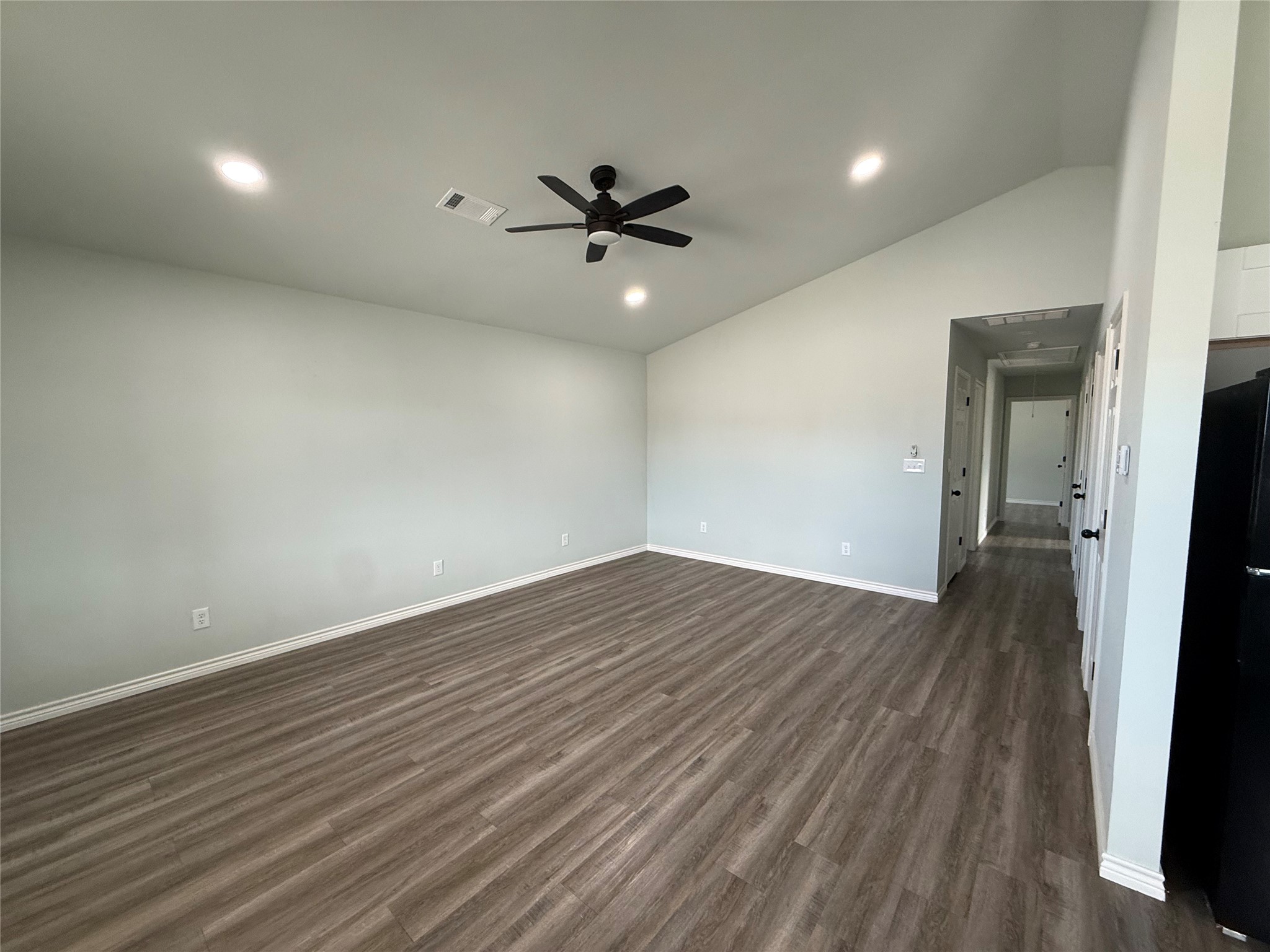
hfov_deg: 102.1
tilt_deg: -4.9
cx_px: 635
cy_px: 476
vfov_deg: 85.7
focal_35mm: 14
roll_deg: -0.3
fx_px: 514
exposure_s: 1/99
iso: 200
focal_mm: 2.22
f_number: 2.2
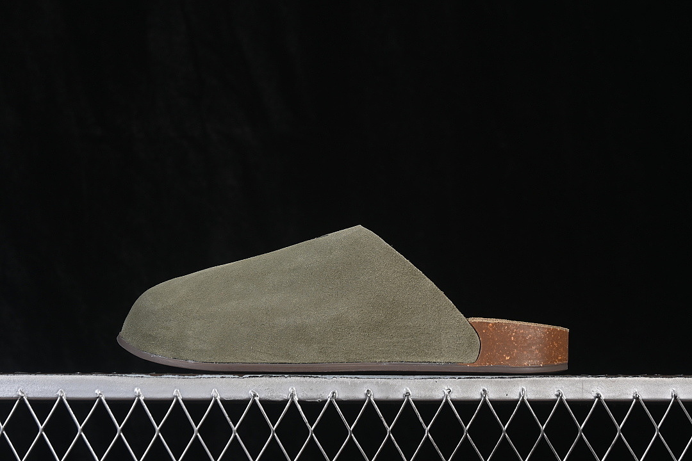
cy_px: 230
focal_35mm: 75
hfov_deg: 27.0
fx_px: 1442
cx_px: 346
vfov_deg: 18.2
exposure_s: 1/60
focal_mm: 50
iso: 160
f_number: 7.1
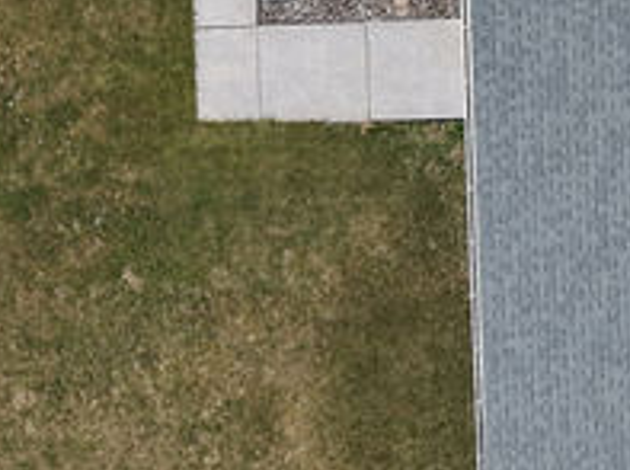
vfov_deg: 11.4
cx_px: 1180
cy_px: -189
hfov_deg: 13.8
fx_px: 2271
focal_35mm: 125
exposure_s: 1/800
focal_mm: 8.67
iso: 200
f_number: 1.8
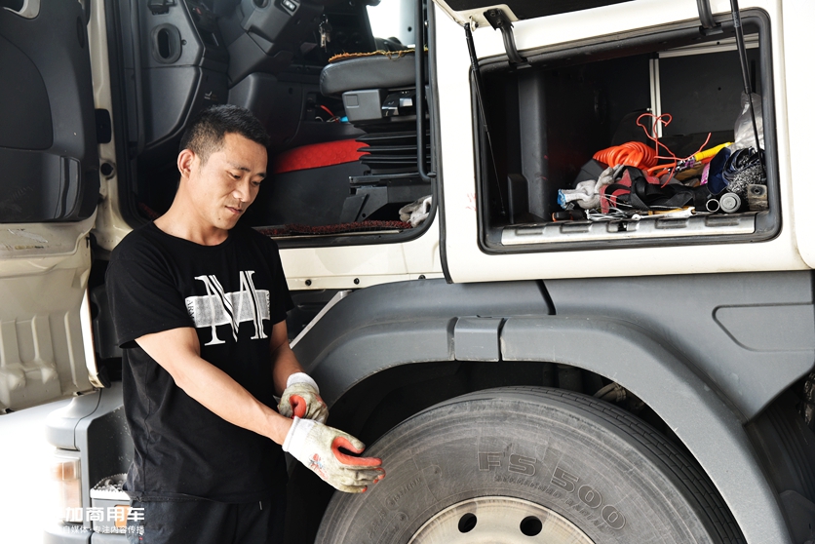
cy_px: 272
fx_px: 1495
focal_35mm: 66
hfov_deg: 30.5
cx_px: 408
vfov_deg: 20.6
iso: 400
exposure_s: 1/125
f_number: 5.6
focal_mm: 66
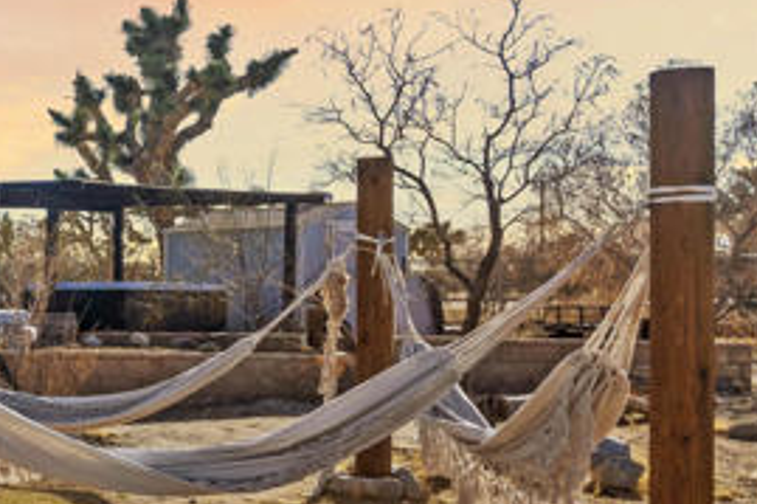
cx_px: -644
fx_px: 1282
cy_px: 46
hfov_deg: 20.9
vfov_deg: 21.7
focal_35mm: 61
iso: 400
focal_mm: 16
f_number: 11
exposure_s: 1/250
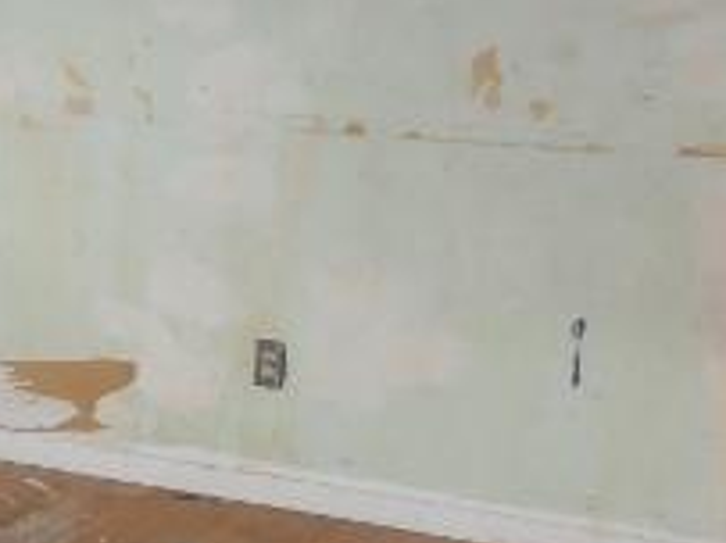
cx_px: -72
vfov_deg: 18.0
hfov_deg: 22.5
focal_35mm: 82
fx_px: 1719
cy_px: 314
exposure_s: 1/25
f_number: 3.5
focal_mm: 4.6
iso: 450
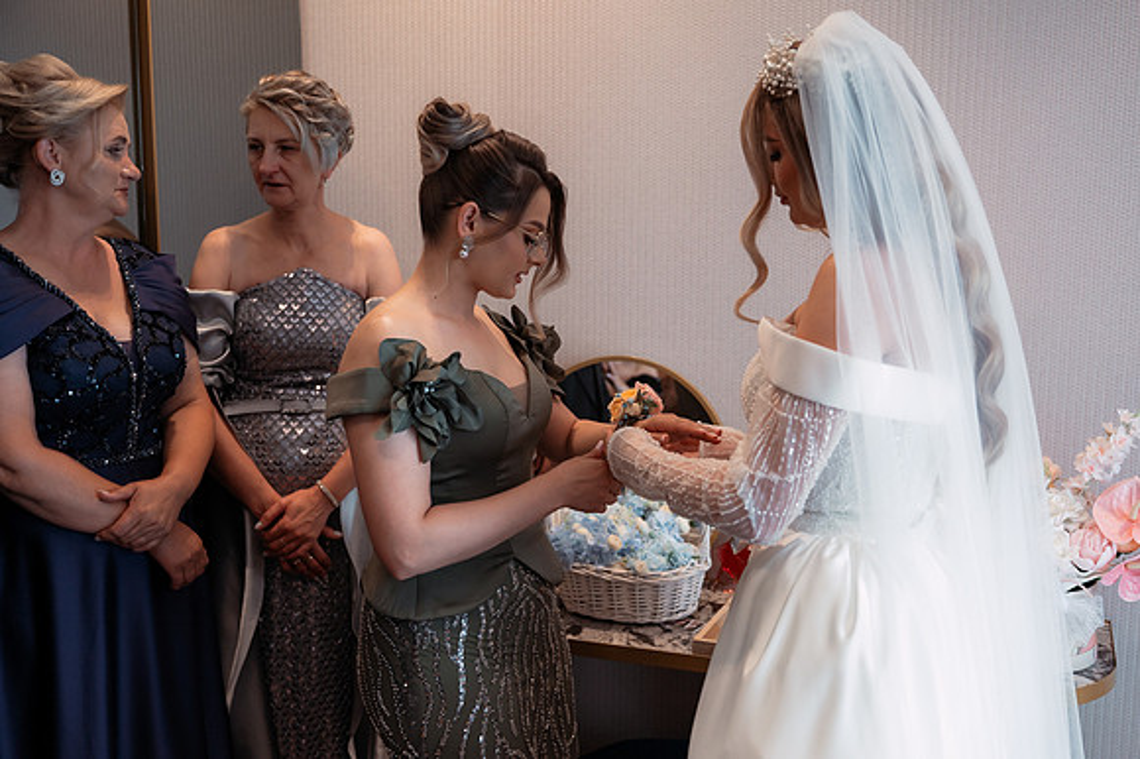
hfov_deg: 54.2
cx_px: 625
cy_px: 380
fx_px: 1111
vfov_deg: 37.7
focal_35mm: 35
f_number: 2.8
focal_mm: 32
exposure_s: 1/250
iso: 640
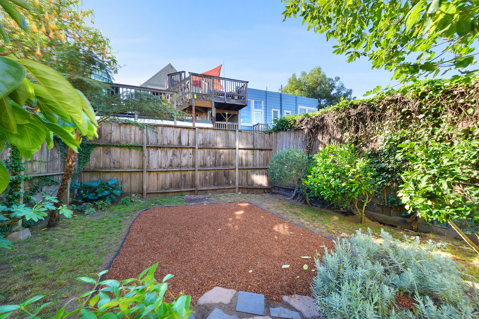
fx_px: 186
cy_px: 160
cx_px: 240
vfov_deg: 81.2
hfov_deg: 104.3
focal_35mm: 14
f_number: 10
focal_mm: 14
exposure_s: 1/30
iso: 160
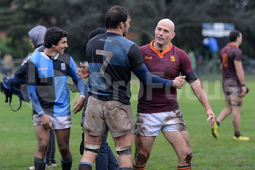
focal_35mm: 210
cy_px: 85
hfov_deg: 9.8
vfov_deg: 6.5
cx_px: 128
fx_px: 1488
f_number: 4
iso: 4000
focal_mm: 210
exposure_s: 1/400
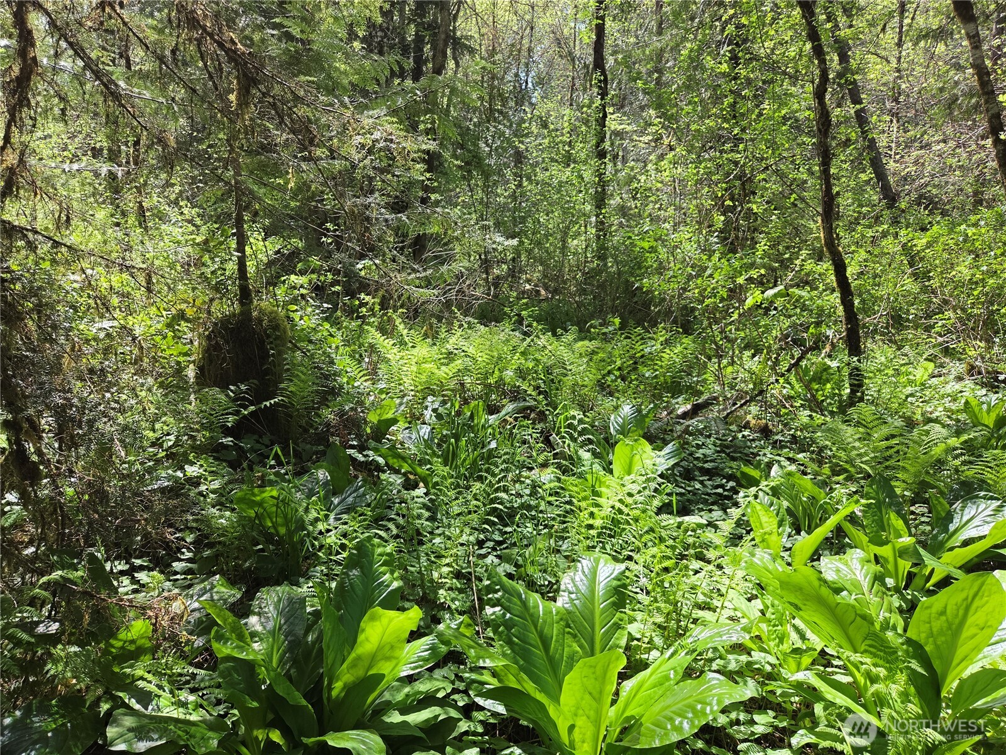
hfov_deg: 73.9
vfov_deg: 58.9
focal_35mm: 23
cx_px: 503
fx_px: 668
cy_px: 378
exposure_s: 1/754
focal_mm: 5.4
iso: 80
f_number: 1.8
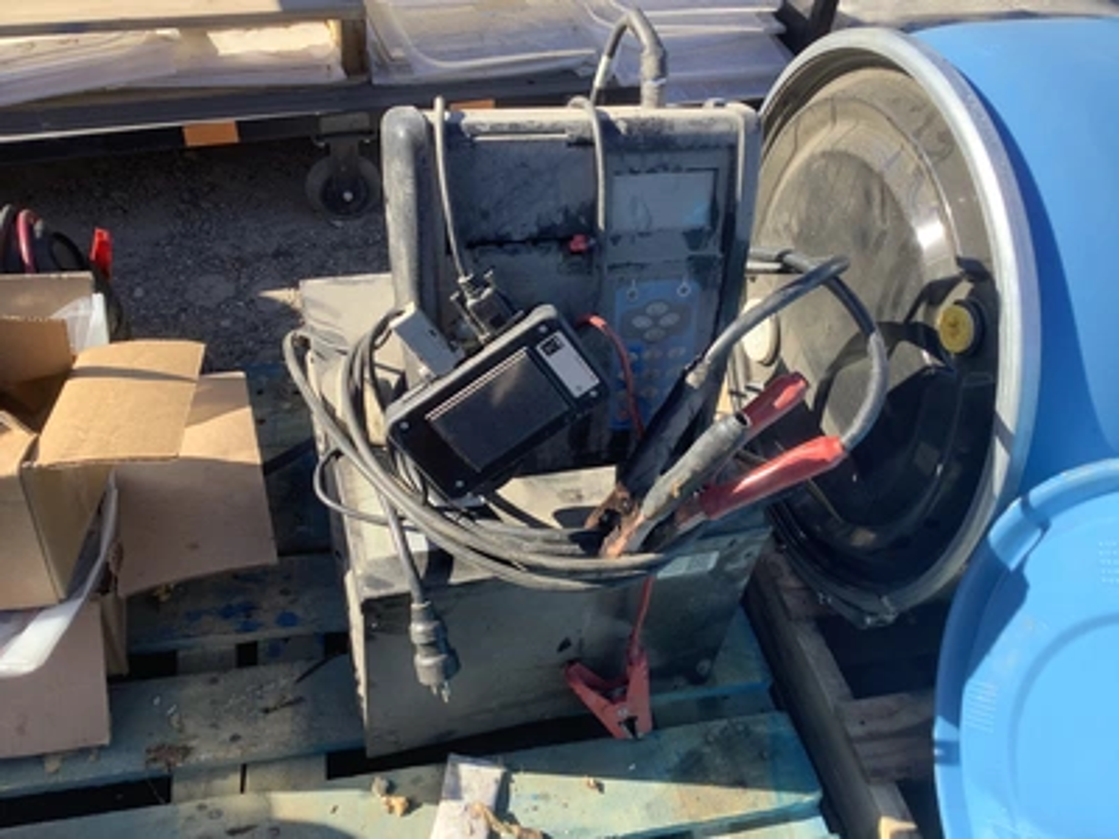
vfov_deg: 45.4
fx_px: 1002
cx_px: 560
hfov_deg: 58.4
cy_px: 420
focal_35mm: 31
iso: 25
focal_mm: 3.3
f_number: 2.4
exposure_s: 1/287
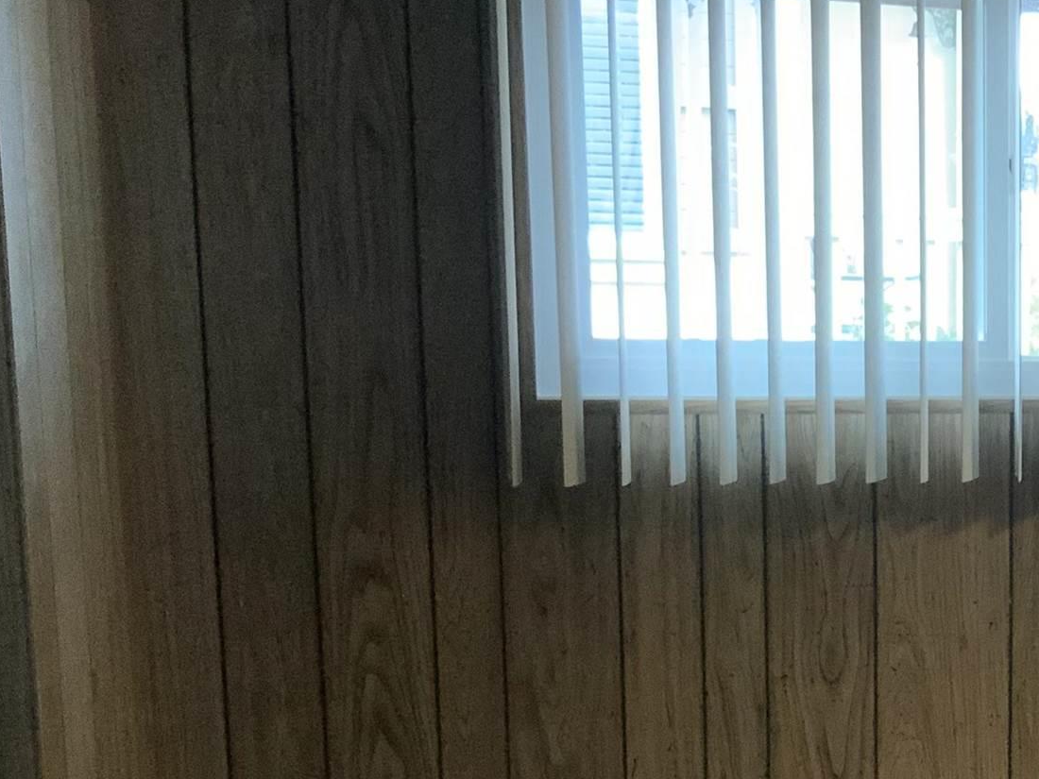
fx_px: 2431
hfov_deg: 22.2
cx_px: 1266
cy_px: 688
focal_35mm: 81
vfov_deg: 17.9
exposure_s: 1/30
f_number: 1.8
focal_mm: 3
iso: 400
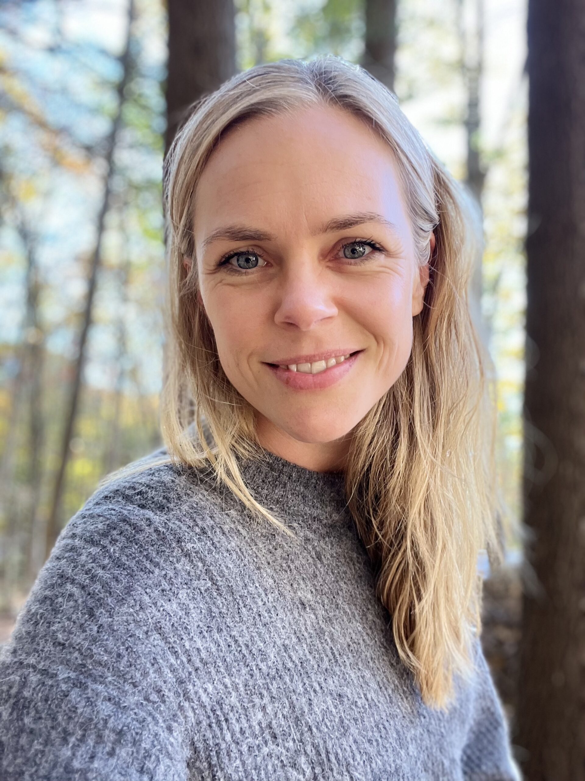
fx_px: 676
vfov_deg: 60.0
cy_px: 390
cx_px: 292
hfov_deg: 46.8
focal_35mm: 30
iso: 50
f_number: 2.2
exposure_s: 1/60
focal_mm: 2.71
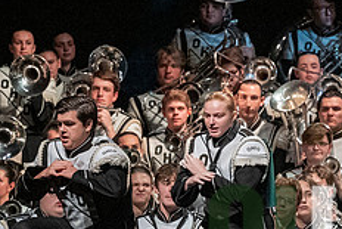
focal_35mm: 562
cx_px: 320
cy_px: 254
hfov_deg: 3.7
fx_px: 5342
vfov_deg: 2.4
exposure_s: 1/500
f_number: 4
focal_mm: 150
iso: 4000
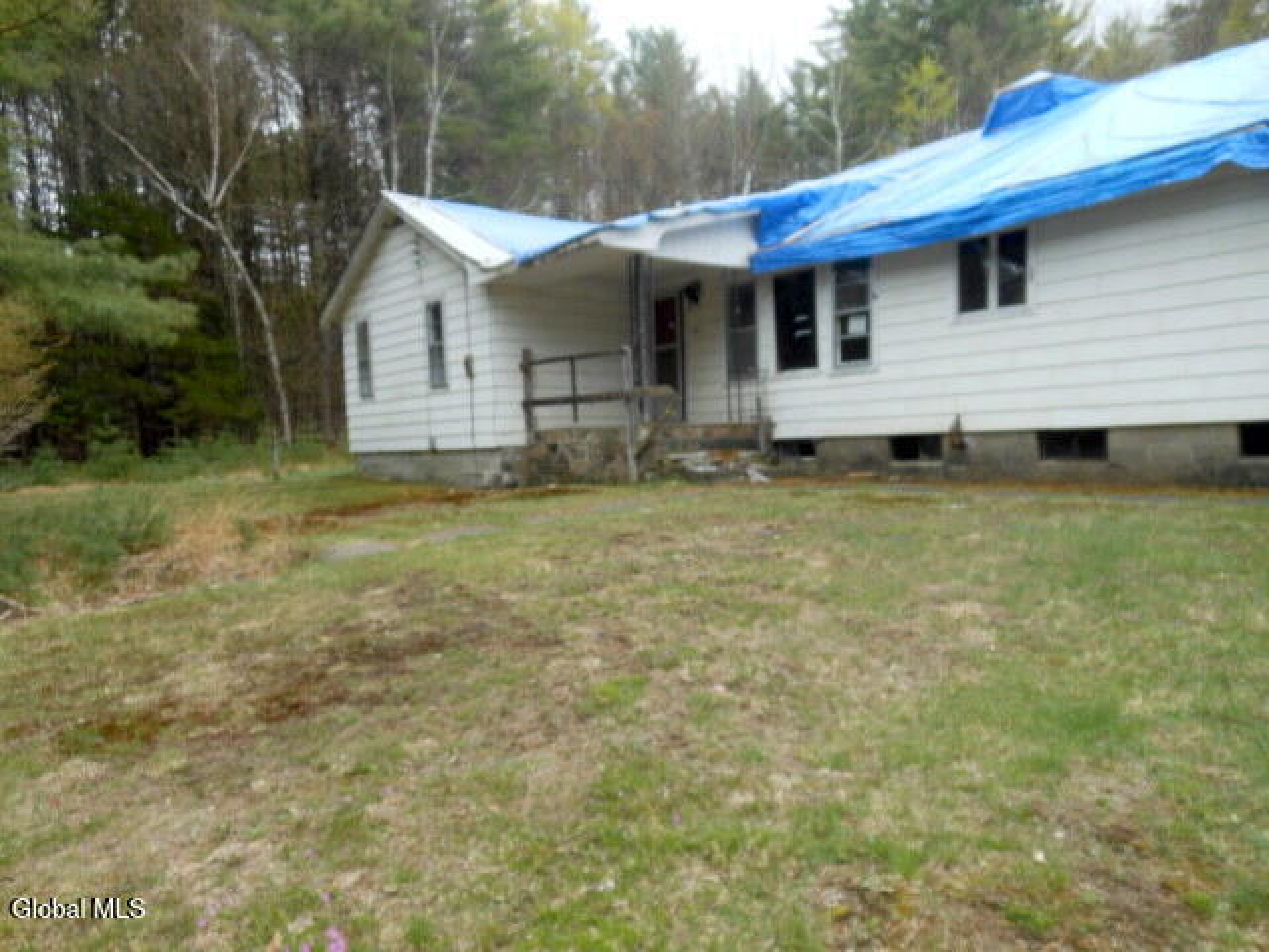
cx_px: 634
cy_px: 476
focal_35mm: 25
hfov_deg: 69.4
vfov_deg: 54.9
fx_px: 916
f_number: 3.2
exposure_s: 1/250
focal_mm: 4.5
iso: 80
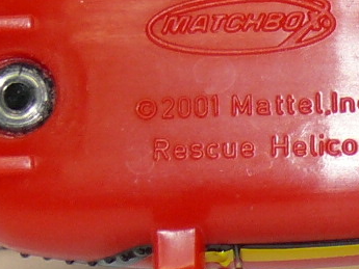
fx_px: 3901
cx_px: 627
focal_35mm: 376
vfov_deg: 4.0
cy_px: 41
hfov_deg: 5.2
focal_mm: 11.9
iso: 100
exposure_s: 1/30
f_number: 4
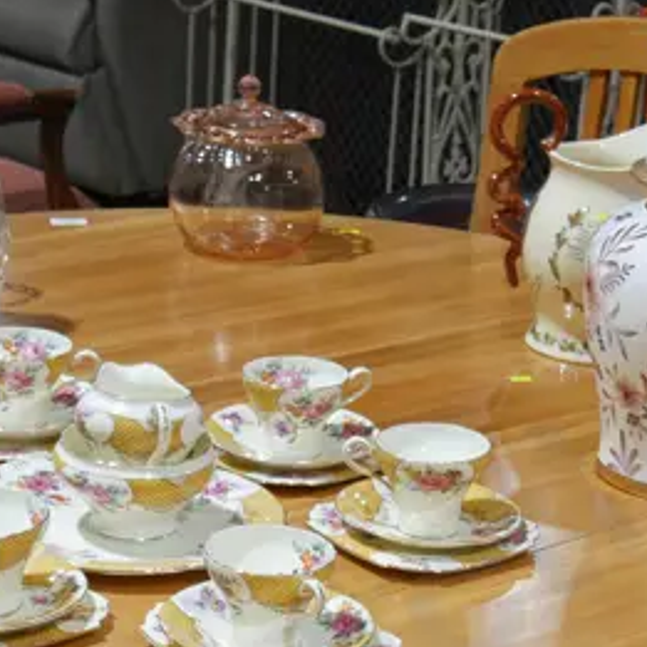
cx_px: 382
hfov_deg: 15.7
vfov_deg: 15.4
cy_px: 671
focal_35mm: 111
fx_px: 2347
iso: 200
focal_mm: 16
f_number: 3.6
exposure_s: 1/60
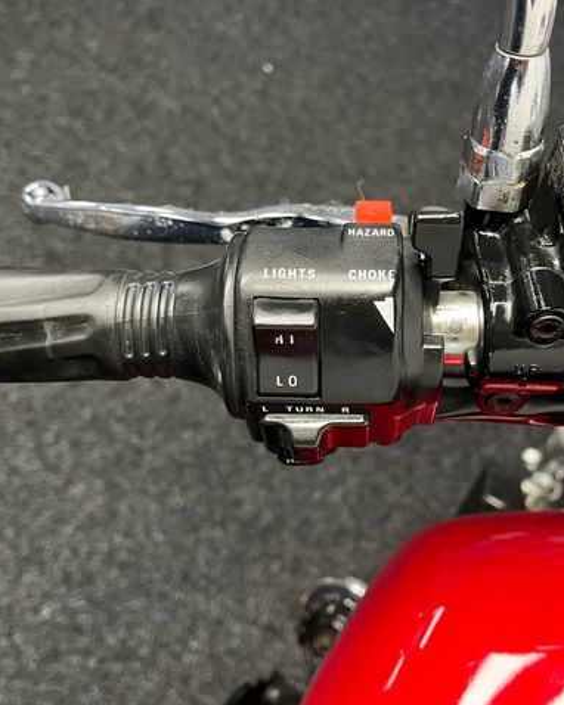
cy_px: 352
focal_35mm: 34
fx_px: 710
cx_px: 341
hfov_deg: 43.1
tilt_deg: -54.3
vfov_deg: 52.9
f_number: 1.6
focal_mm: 5.1
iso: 400
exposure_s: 1/33
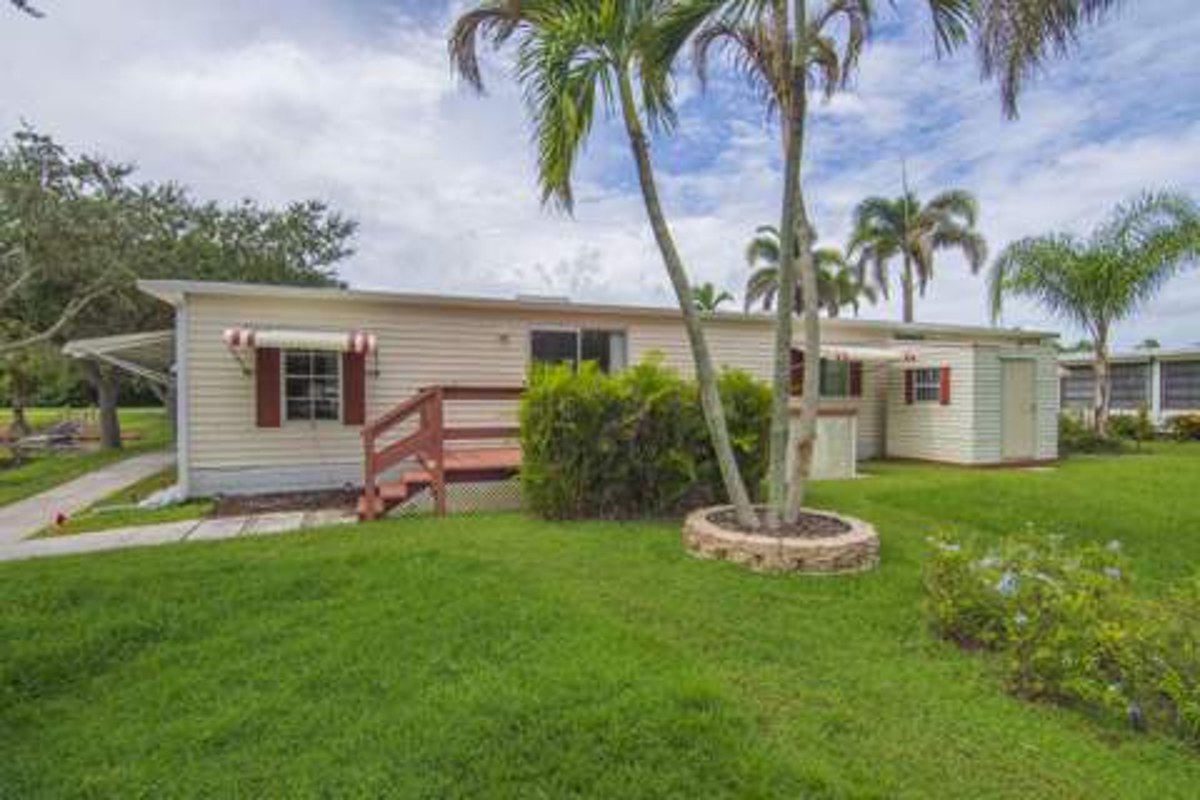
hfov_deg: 73.7
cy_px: 400
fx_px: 800
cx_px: 600
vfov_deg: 53.1
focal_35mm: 24
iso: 100
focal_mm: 16
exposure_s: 1/250
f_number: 8
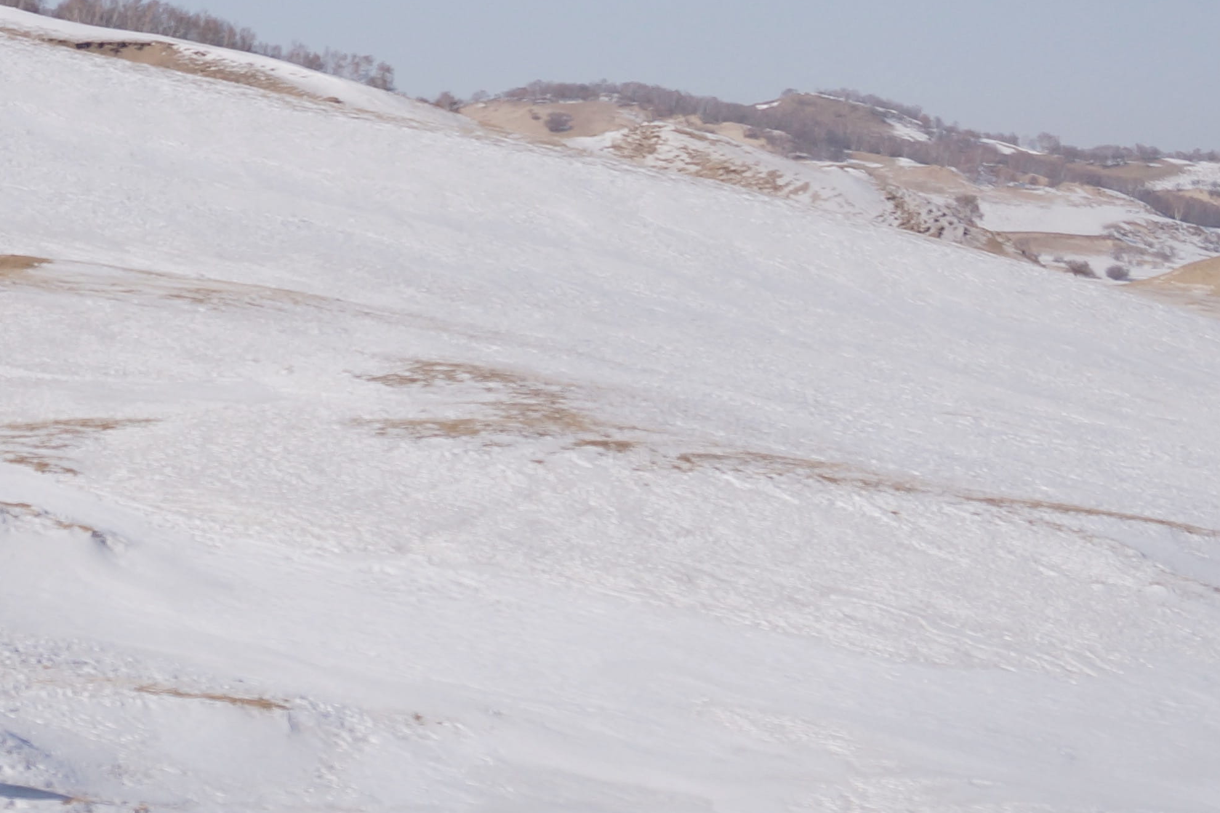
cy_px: 230
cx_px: -353
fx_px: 3693
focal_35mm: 109
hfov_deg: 17.6
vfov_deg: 12.5
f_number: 4.5
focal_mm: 24
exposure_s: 1/3200
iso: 200
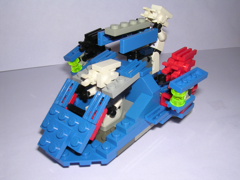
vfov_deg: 37.7
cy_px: 90
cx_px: 120
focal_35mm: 38
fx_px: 263
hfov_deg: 49.0
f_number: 5.6
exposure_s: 1/60.1
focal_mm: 5.8
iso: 100
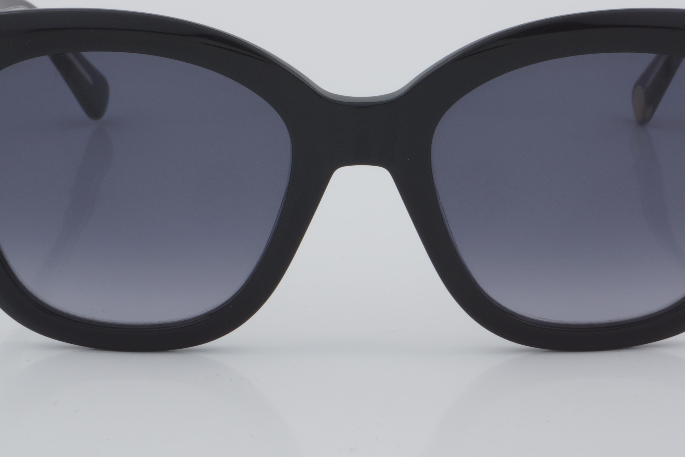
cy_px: 182
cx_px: 362
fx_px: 2144
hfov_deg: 18.2
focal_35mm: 113
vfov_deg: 12.2
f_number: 32
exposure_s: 1/4
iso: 100
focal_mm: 55
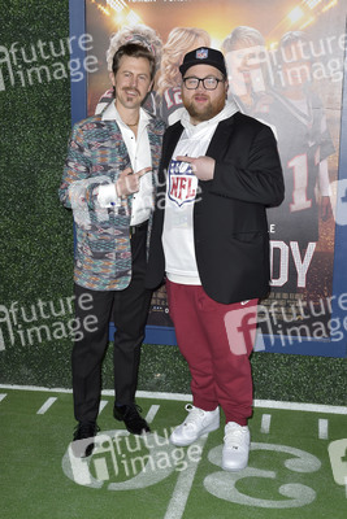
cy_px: 260
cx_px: 174
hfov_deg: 33.4
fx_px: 578
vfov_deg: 48.4
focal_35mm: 40
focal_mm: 40
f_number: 6.3
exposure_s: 1/250
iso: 500
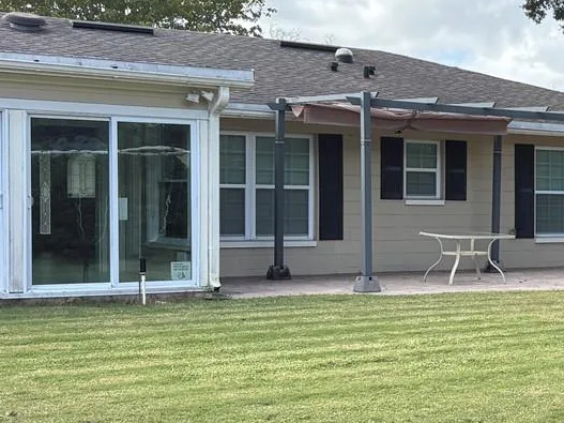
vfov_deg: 18.6
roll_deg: -0.4
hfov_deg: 21.0
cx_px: 840
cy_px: 242
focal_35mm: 79
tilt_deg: -0.3
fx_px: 1287
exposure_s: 1/1393
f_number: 1.6
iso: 64
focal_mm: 5.96
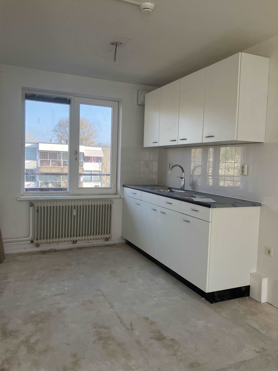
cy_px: 186
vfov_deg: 63.4
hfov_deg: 49.7
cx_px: 139
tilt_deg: -2.1
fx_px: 300
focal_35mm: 28
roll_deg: -1.2
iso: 40
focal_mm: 3.99
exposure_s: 1/139
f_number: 1.8
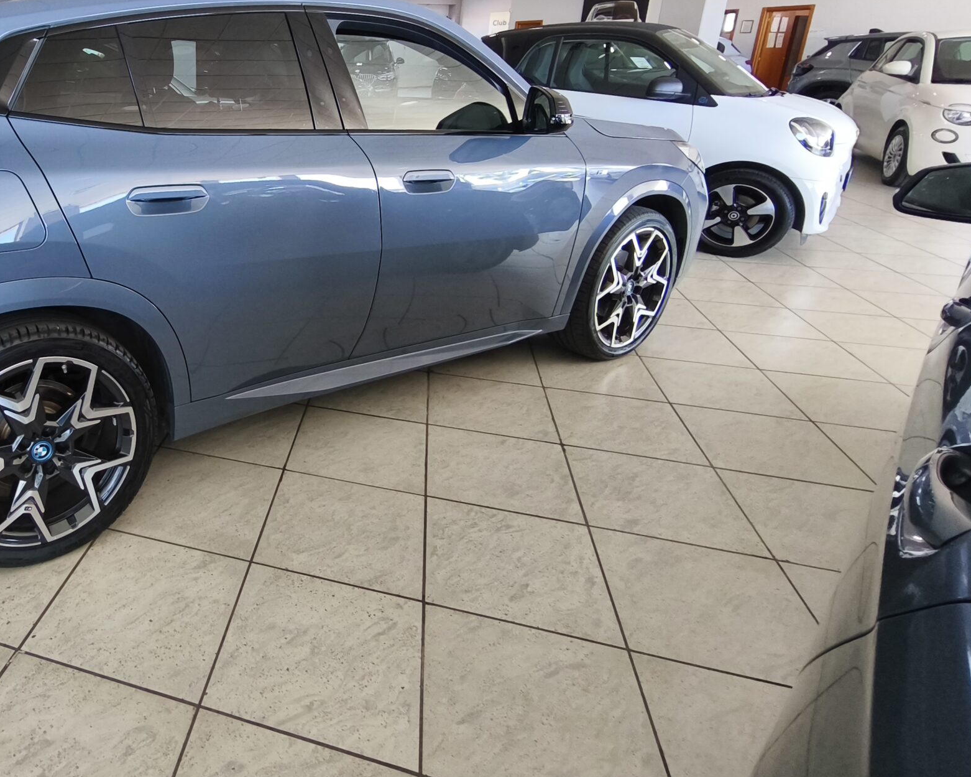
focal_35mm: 24
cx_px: 193
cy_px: 277
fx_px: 690
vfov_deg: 57.8
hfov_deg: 64.1
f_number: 2.2
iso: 125
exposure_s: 1/50
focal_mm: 1.91
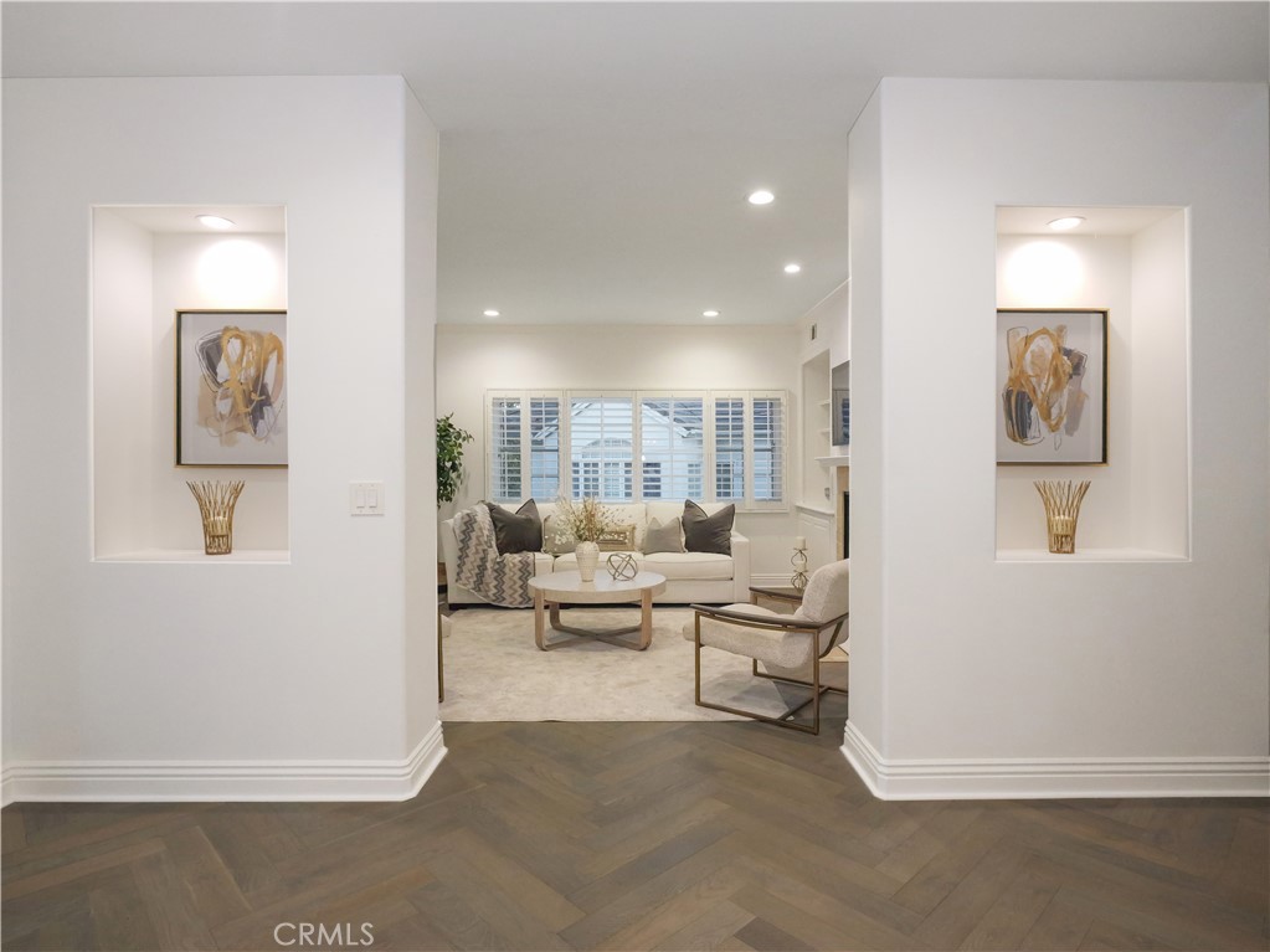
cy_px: 476
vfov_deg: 71.6
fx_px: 660
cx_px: 635
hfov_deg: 87.8
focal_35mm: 18
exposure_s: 1/100
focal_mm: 9
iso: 2500
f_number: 8
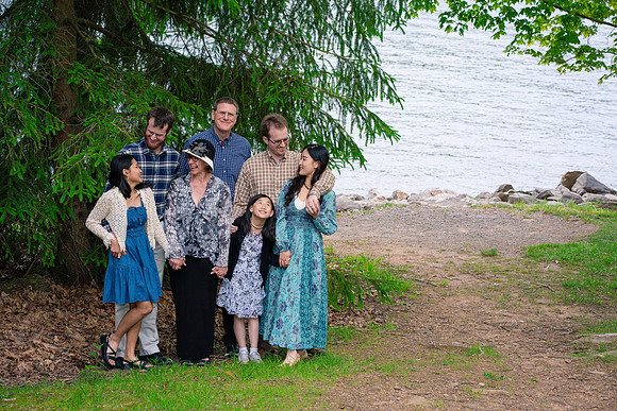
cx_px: 308
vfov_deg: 15.9
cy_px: 206
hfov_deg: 23.6
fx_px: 1477
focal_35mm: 86
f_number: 5.6
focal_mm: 85
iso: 800
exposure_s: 1/250
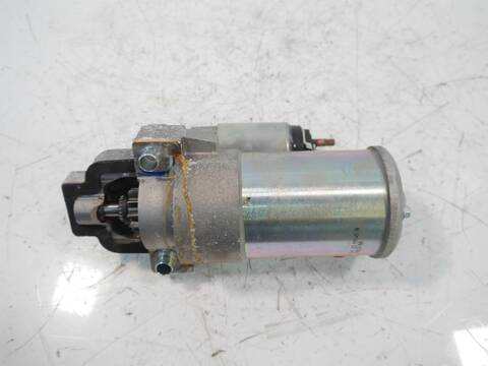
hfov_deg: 60.0
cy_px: 183
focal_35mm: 30
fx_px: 423
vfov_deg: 46.8
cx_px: 244
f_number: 3.5
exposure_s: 1/60
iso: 400
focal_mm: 15
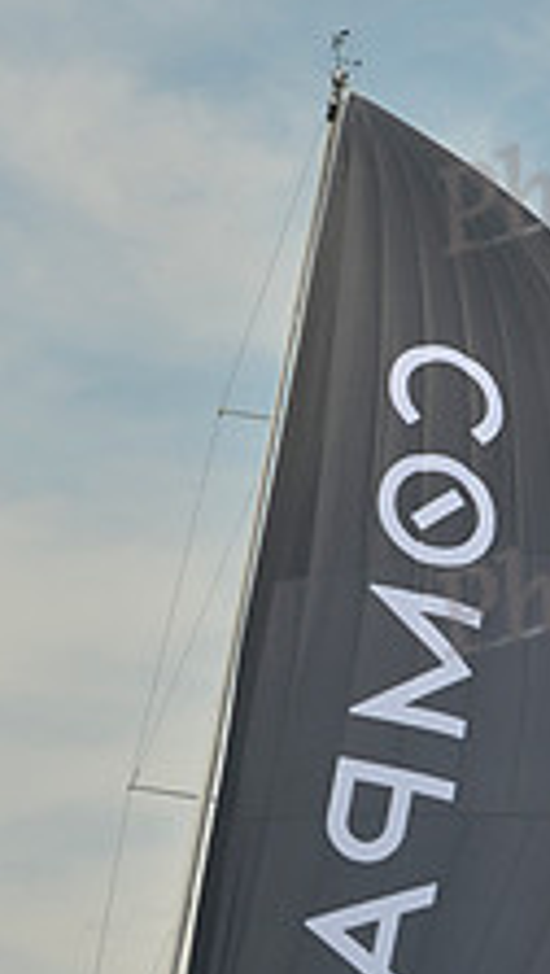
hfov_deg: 6.0
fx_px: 5271
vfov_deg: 10.5
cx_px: 212
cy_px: 834
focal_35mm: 204
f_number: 8
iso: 280
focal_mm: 75
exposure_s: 1/1250
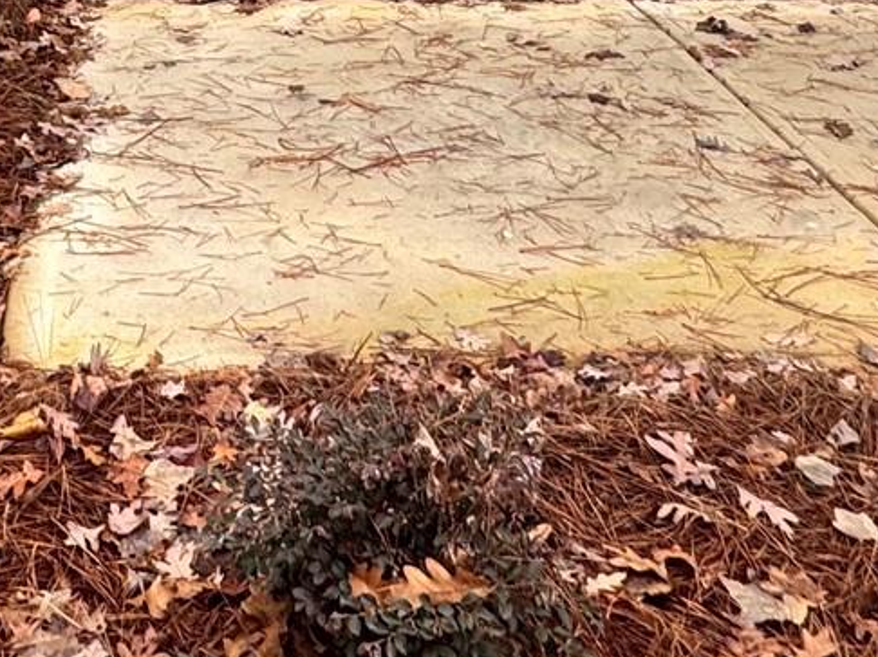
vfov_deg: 19.9
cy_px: -442
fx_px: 1496
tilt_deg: +0.2
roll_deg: -1.1
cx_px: 237
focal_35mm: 59
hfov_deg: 32.2
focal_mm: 2.22
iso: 50
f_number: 2.2
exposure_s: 1/99
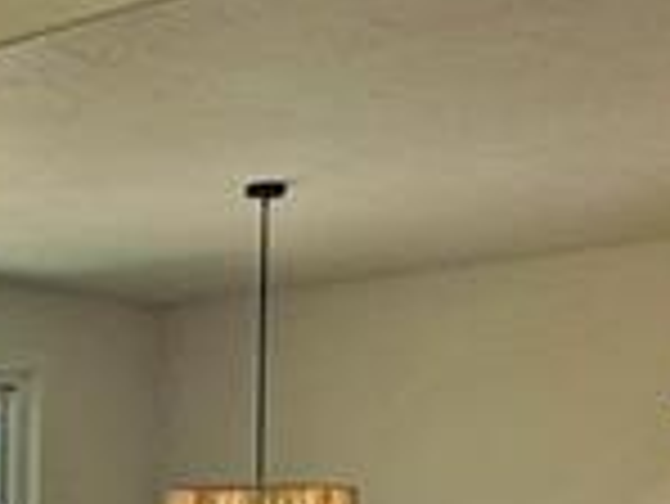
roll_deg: -0.4
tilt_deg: -2.8
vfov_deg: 14.7
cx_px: -207
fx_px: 1860
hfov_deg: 18.9
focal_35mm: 96
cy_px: 680
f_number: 2.2
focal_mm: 2.22
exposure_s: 1/120
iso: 64
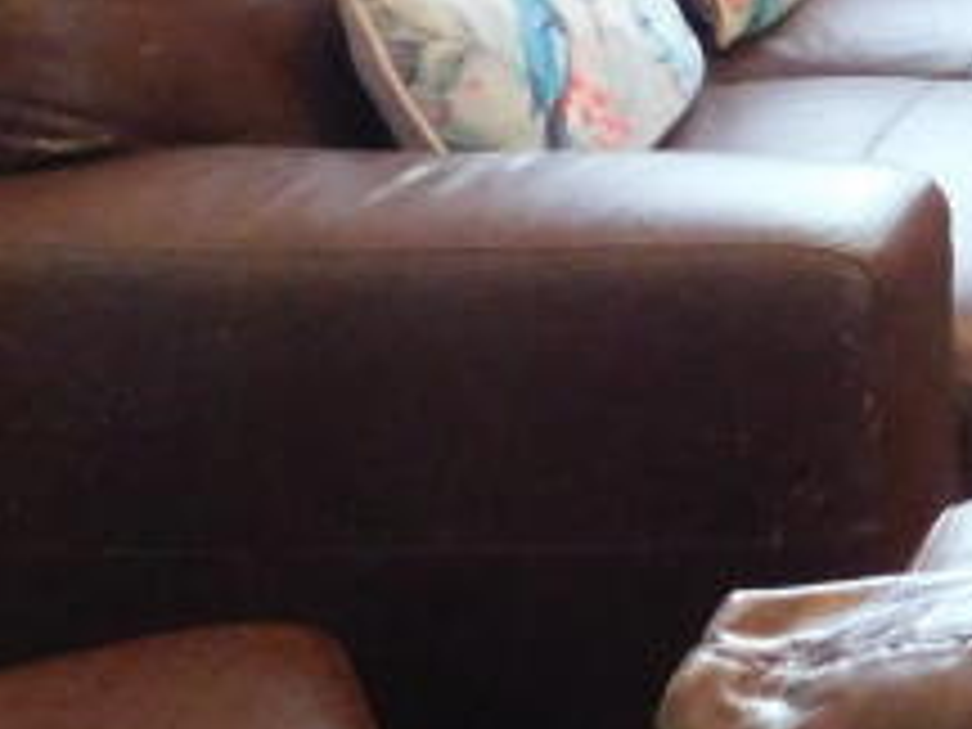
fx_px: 3061
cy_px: -189
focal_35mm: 109
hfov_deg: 14.6
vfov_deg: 13.2
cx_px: 2012
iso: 800
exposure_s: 1/8
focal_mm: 4
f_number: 3
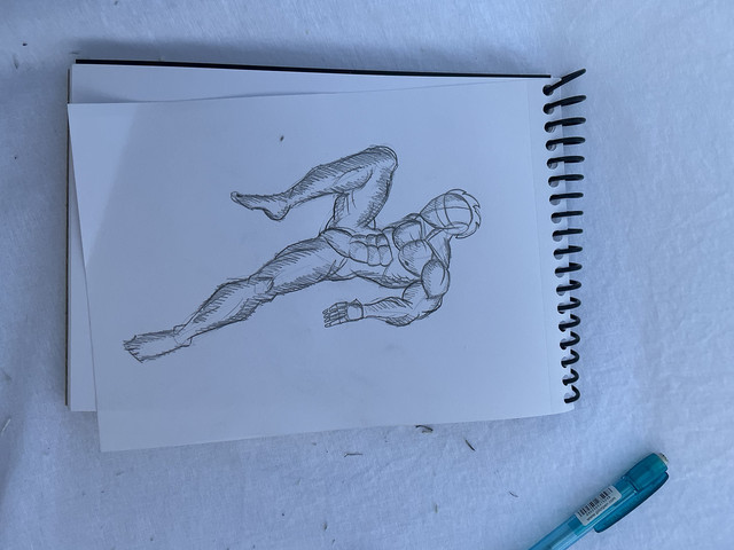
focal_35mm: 29
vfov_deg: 48.2
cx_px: 367
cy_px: 275
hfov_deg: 61.7
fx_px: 615
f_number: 1.8
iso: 25
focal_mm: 3
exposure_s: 1/1984
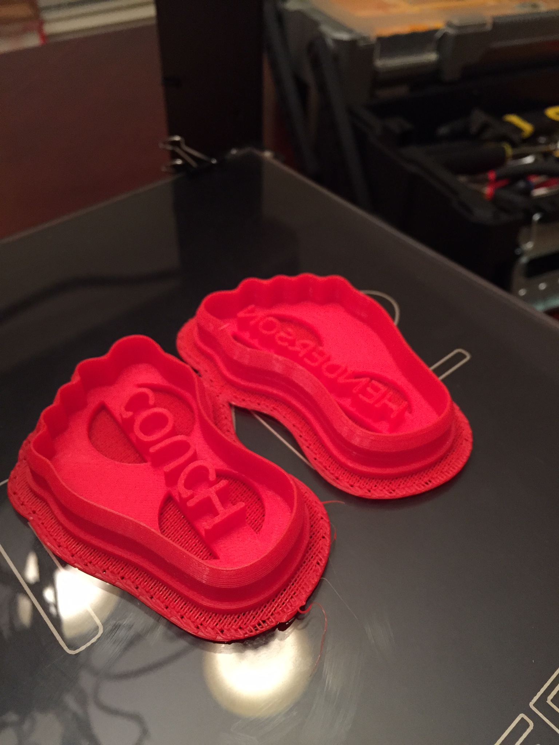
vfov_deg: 61.7
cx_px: 280
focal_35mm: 29
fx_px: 624
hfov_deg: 48.2
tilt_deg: -43.9
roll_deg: -2.1
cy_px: 372
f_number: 2.2
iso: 160
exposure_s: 1/30
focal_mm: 4.15
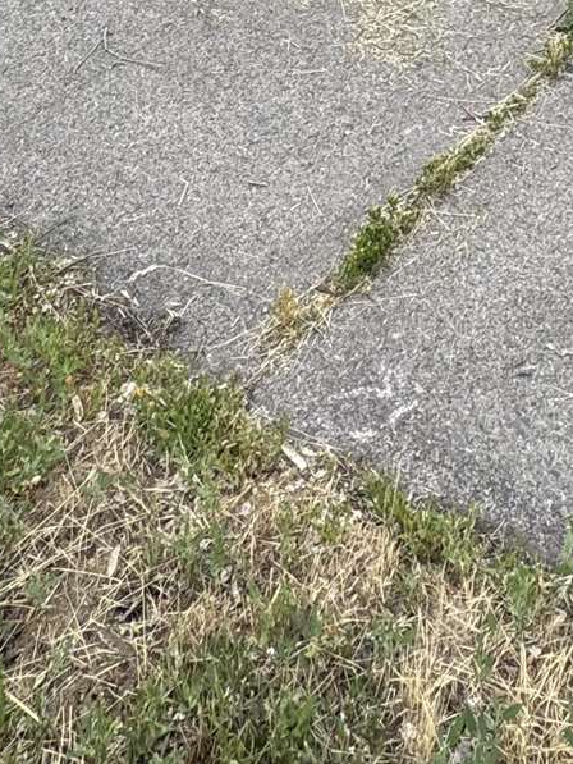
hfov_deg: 26.2
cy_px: -512
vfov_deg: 23.7
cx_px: 515
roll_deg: +2.6
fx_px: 1191
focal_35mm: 54
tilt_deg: -3.0
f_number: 2.2
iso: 40
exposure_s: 1/222
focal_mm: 2.22
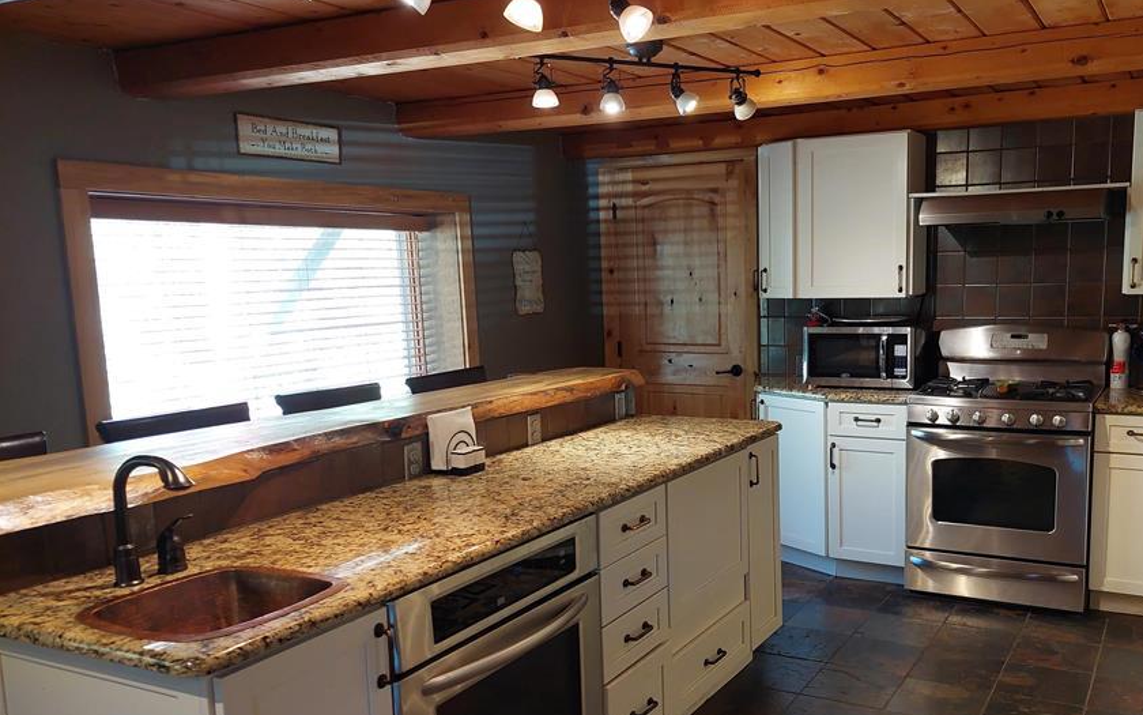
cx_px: 695
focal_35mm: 31
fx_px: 966
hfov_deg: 60.6
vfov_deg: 40.4
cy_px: 430
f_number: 1.8
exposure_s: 1/60
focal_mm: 5.23
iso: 200
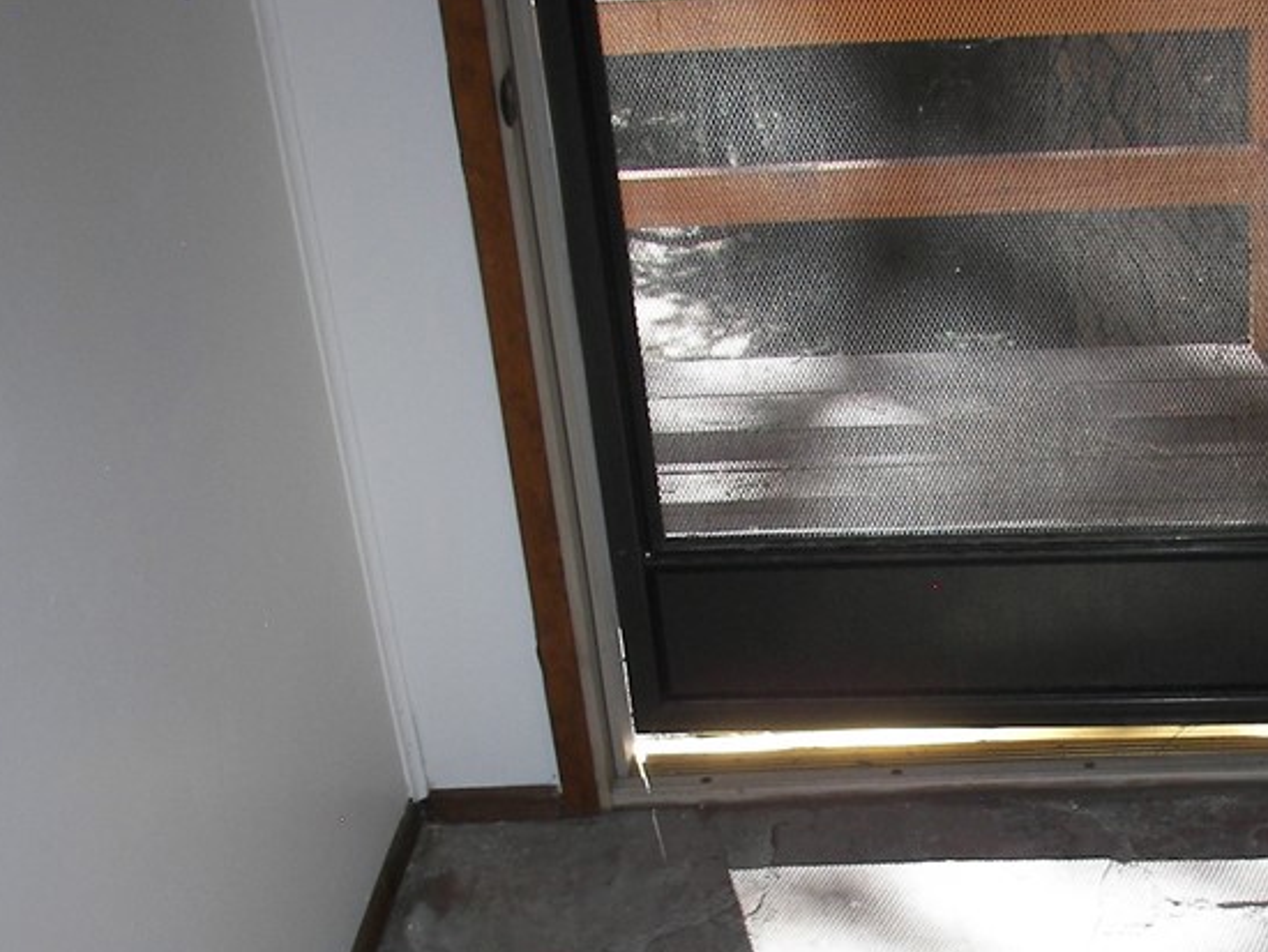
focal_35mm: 67
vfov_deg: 21.5
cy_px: 830
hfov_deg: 28.8
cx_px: 795
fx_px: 2455
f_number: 2.8
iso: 50
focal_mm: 6
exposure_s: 1/100
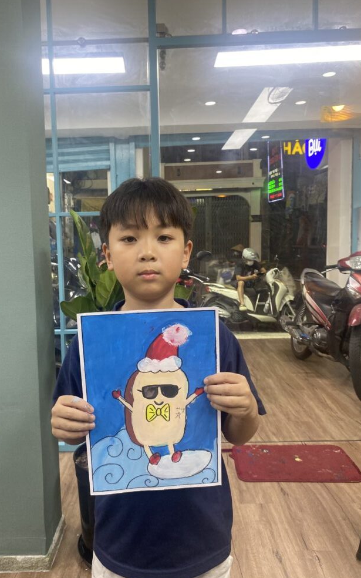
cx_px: 147
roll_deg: +2.0
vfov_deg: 66.5
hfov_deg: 44.3
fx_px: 441
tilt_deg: -5.0
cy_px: 287
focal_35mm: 28
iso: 125
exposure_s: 1/100
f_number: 1.8
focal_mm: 4.25
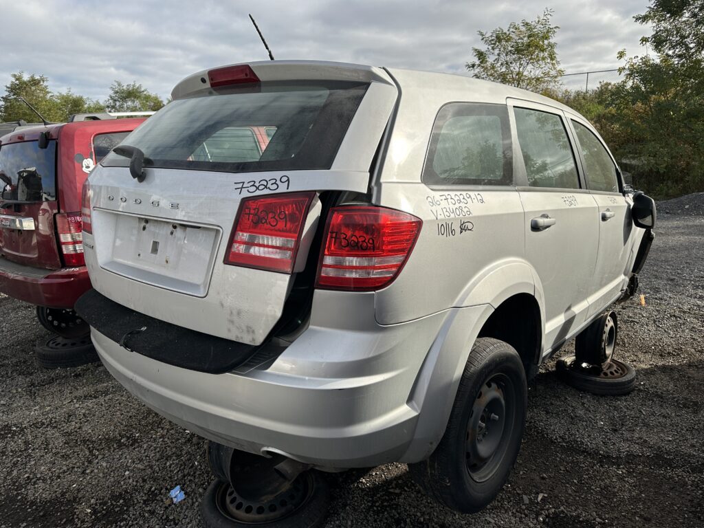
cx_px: 352
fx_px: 488
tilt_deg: -12.4
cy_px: 264
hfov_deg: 71.6
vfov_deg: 56.8
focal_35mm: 24
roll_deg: +0.7
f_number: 1.78
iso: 80
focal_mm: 6.86
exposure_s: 1/4348
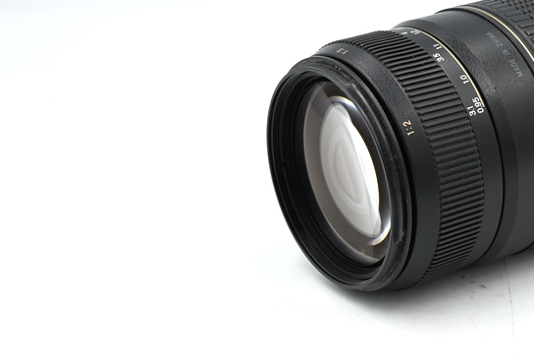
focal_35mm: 103
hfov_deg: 19.5
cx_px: 482
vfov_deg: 13.3
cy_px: 98
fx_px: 1528
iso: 100
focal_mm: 56
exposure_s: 1/15
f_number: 14
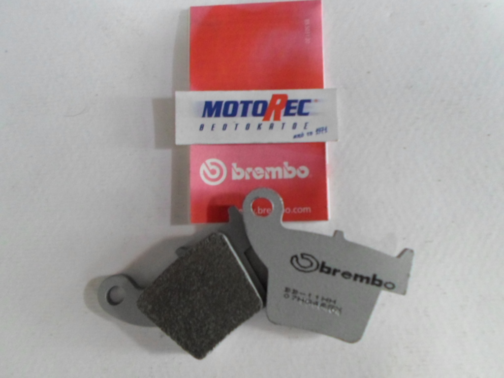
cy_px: 189
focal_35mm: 25
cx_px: 252
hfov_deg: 69.4
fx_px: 364
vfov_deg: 54.9
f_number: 2.5
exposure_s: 1/20
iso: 400
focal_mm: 4.5
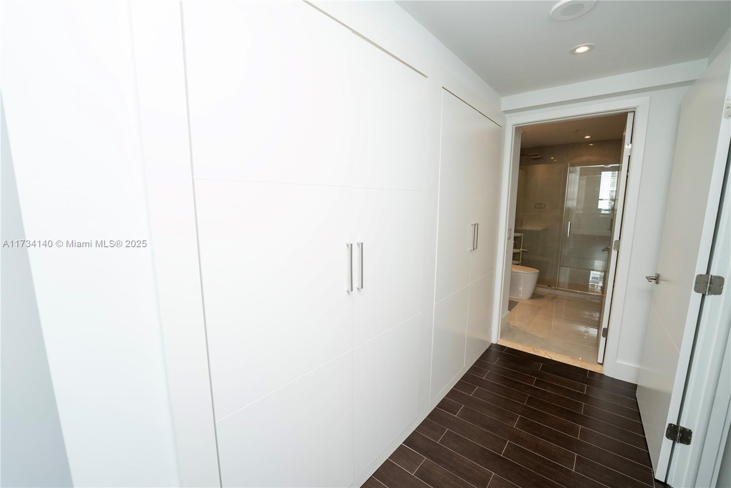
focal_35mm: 14
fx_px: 284
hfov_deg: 104.2
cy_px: 244
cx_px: 366
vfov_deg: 81.3
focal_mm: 14
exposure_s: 1/50
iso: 320
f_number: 5.6
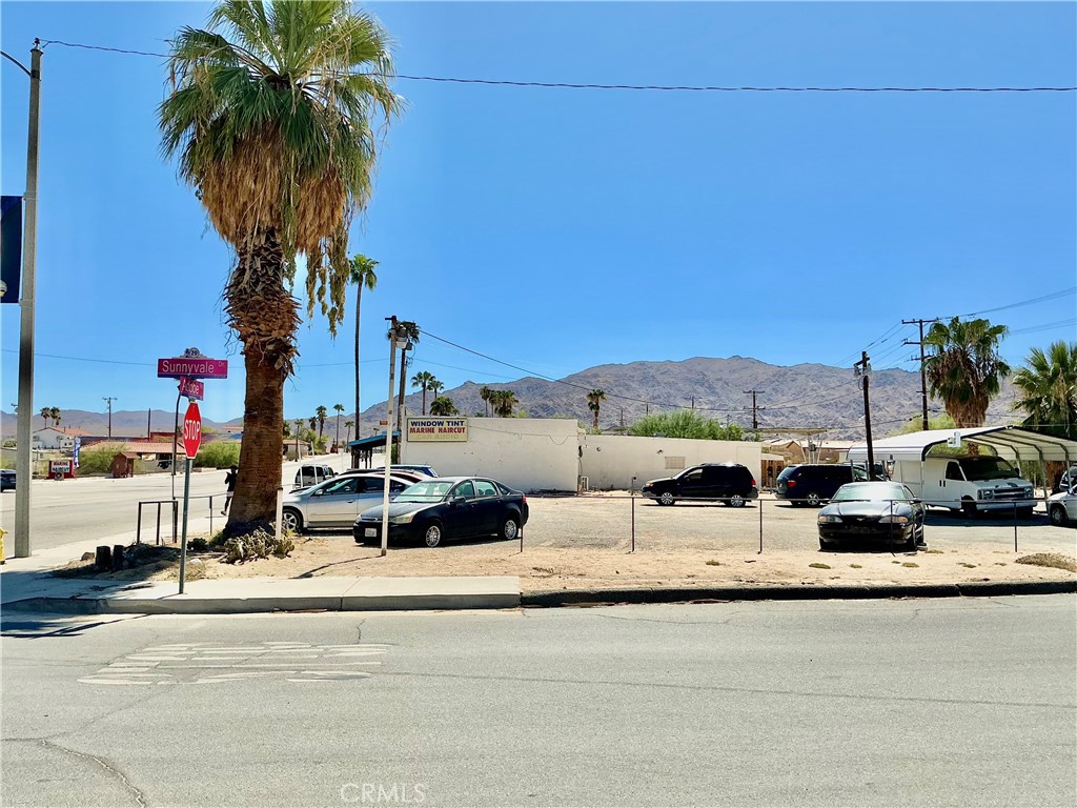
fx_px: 902
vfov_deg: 48.2
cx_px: 538
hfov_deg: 61.7
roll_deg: -1.4
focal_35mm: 29
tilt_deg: +5.6
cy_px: 404
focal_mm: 3
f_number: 1.8
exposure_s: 1/3788
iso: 25
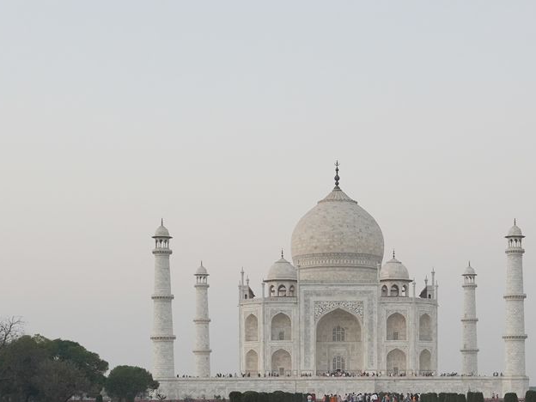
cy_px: 406
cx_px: 354
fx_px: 1146
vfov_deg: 19.3
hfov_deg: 26.2
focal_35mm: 74
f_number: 5
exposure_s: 1/100
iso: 800
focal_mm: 24
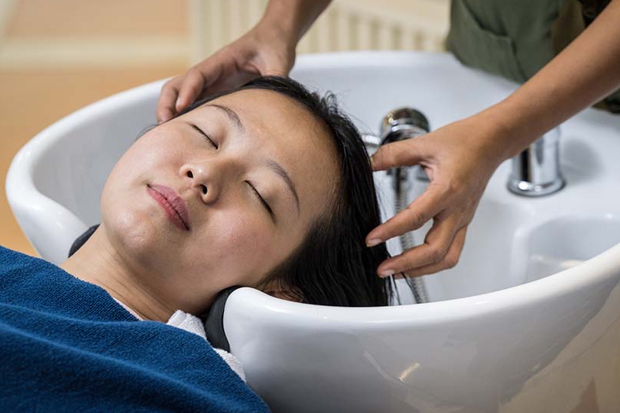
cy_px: 199
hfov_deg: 14.4
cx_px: 307
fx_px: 2446
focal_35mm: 142
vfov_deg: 9.7
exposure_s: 1/200
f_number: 4.5
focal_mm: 120
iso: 2000
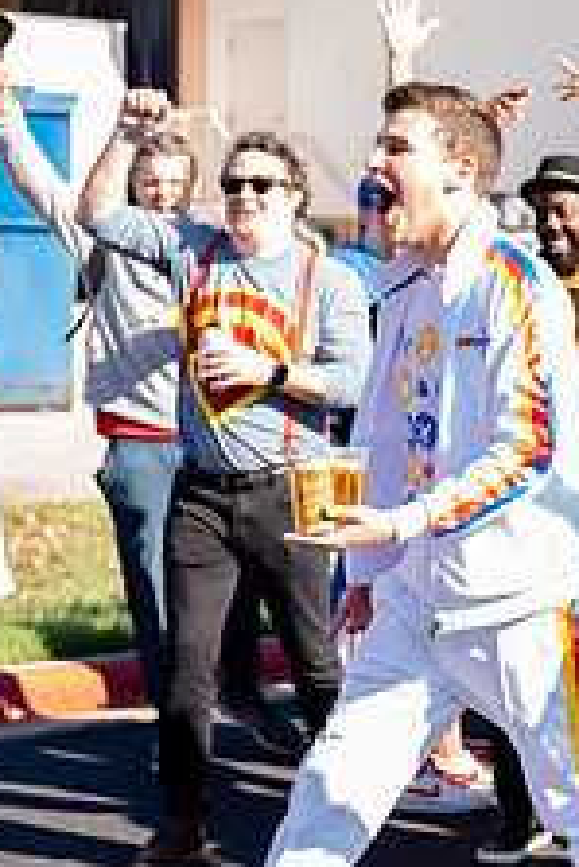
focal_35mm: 117
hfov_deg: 11.6
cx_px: 602
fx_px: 2818
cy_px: 542
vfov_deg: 17.5
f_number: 2.8
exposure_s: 1/250
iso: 100
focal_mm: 45
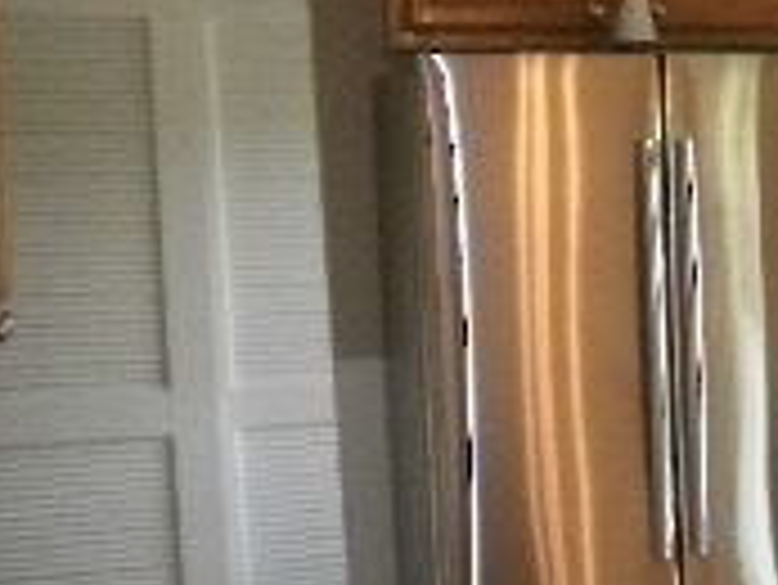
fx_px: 2159
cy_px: 346
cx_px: 1349
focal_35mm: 96
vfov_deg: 15.4
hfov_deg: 17.2
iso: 125
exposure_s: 1/25
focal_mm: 4.65
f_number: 2.6
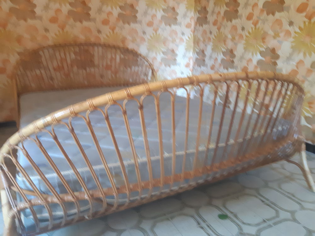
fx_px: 237
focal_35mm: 26
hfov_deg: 67.3
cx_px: 158
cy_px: 118
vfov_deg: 53.1
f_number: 1.7
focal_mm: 3.93
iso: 400
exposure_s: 1/24
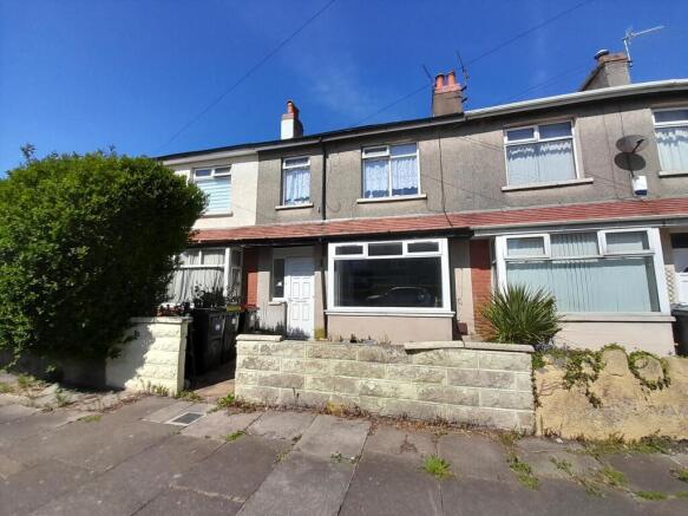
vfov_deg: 89.9
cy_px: 258
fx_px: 258
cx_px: 344
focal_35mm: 13
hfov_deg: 106.2
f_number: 2.2
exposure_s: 1/1805
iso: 40
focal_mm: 1.13
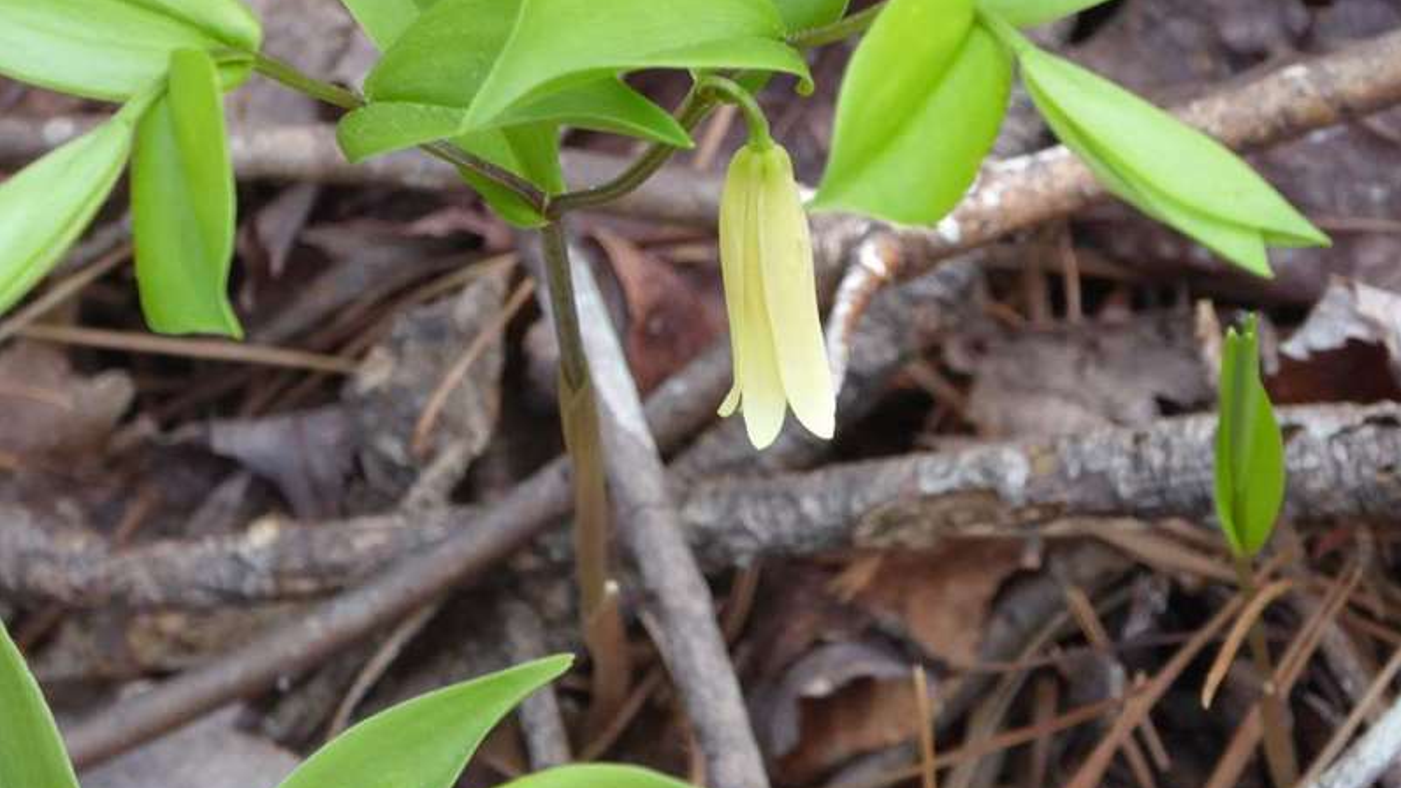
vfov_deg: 5.2
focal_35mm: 234
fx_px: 8691
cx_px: 701
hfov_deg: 9.2
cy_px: 297
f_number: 5.6
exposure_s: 1/60
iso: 400
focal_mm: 38.4
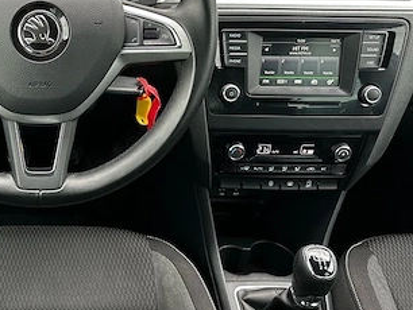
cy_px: 125
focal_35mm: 47
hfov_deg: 37.7
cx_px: 42
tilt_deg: -32.7
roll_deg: +0.3
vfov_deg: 30.8
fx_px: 561
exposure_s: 1/121
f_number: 1.78
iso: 160
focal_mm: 6.86
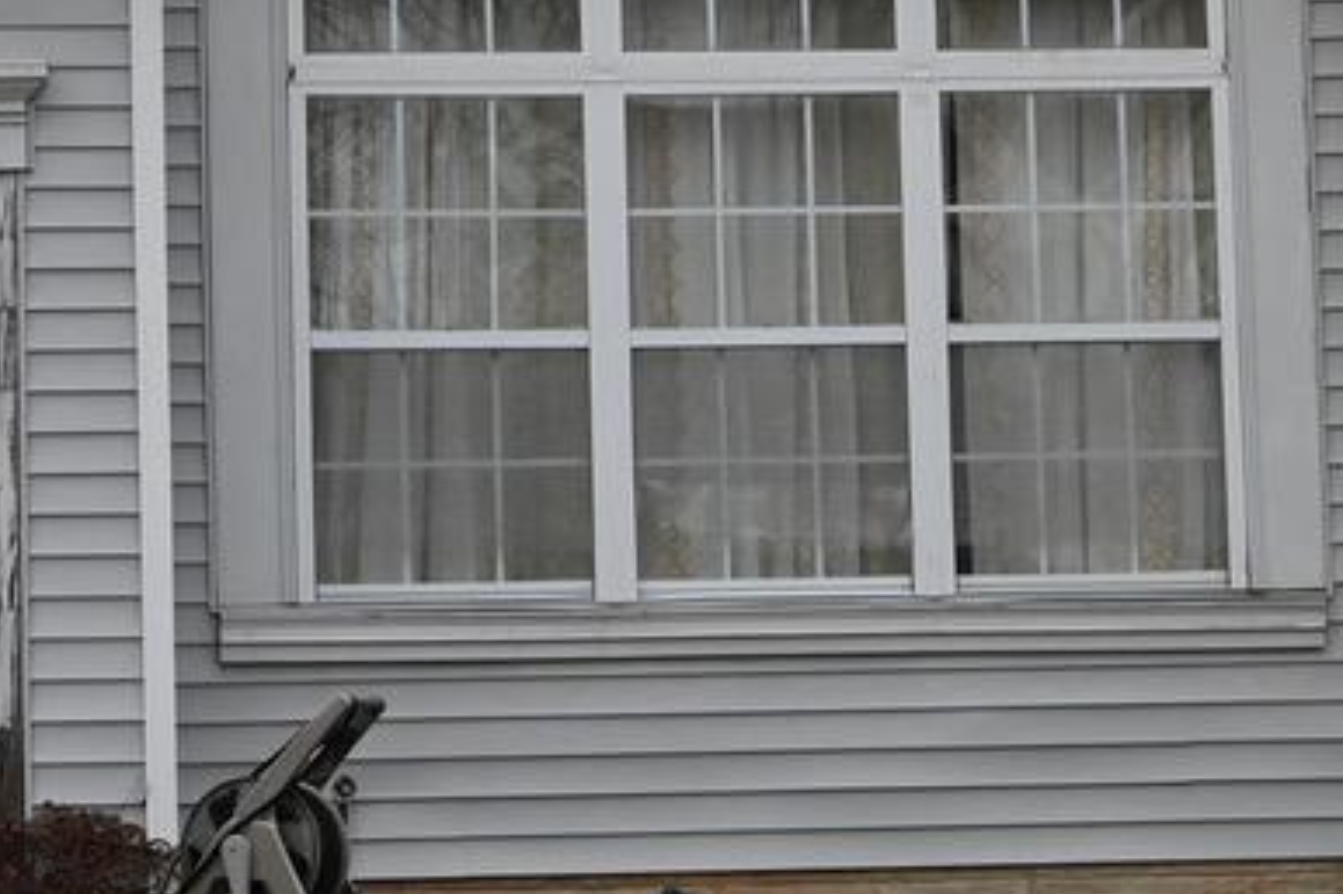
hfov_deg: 12.9
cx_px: 257
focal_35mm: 159
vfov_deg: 8.6
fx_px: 5929
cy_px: 77
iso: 800
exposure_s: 1/250
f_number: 8
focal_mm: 30
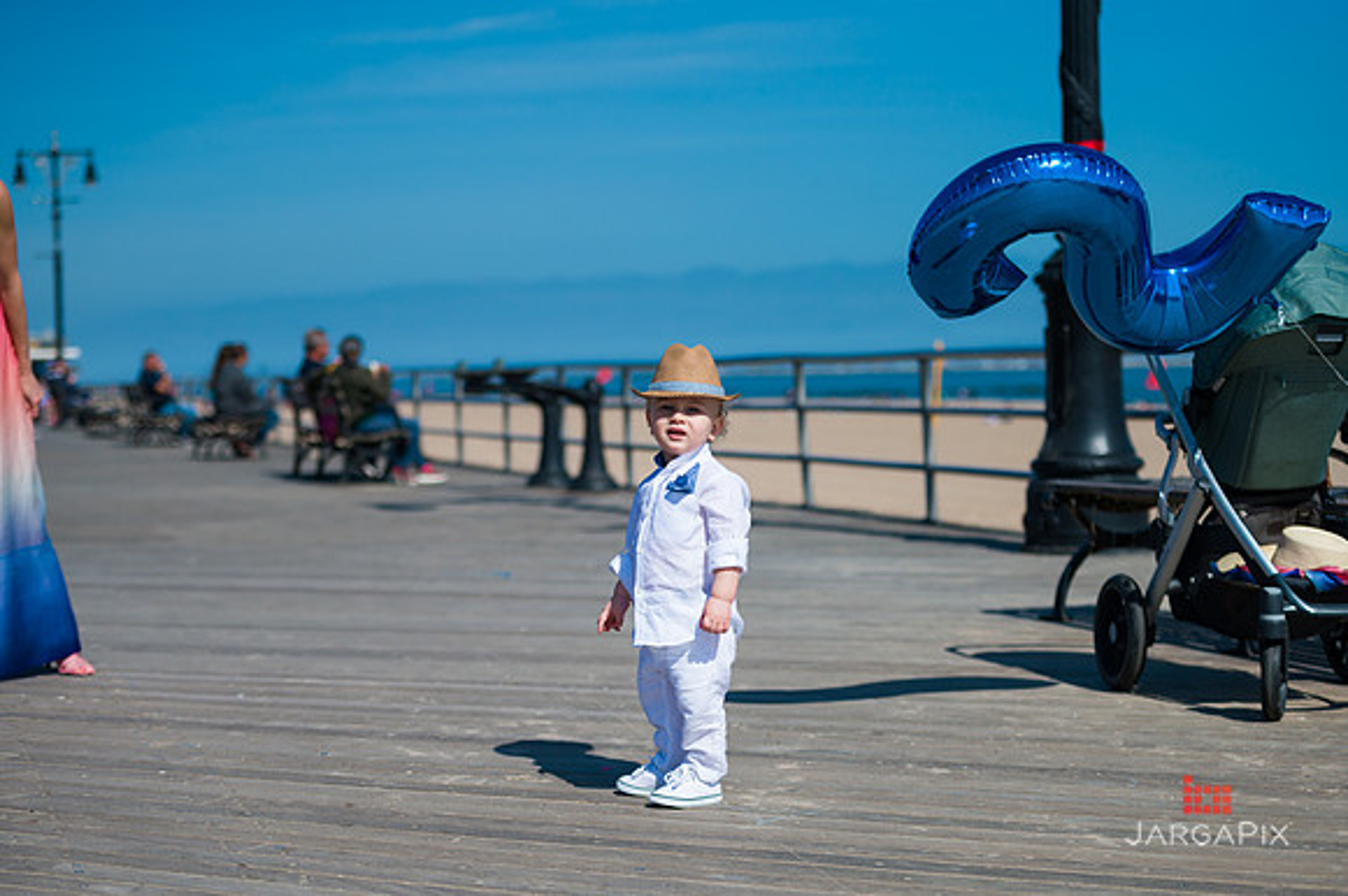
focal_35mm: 70
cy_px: 448
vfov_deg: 19.4
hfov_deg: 28.9
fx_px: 2620
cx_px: 674
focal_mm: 70
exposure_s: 1/8000
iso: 200
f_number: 3.2
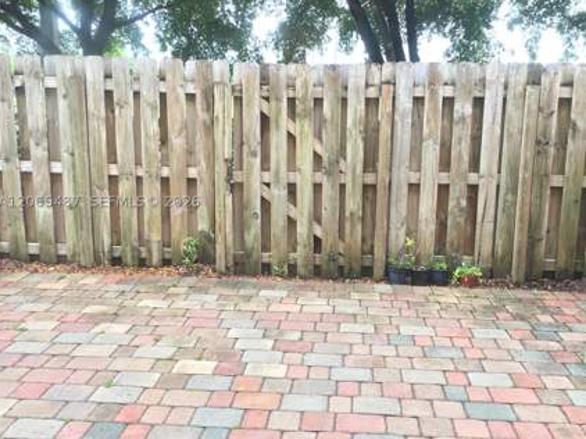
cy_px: 201
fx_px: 558
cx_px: 328
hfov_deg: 55.2
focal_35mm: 33
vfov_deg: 42.9
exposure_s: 1/120
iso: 40
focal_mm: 4.15
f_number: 2.2
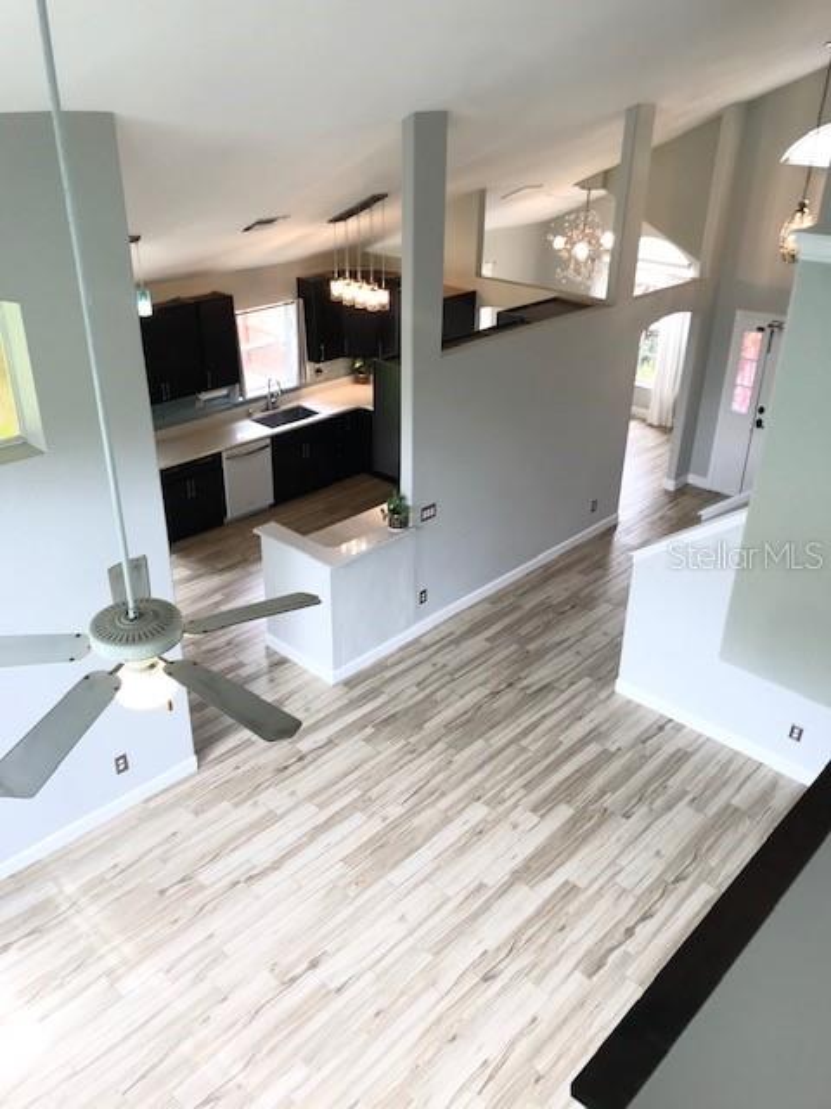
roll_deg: +0.6
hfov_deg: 49.7
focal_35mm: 28
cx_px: 416
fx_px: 896
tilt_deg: -27.0
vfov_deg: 63.4
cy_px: 554
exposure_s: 1/60
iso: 25
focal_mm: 3.99
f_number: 1.8
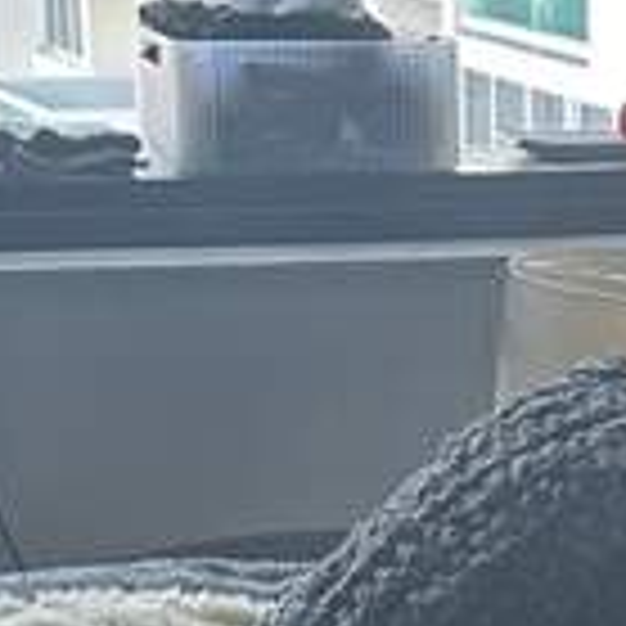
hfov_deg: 10.5
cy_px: 775
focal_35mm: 163
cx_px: 815
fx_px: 3335
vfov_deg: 10.5
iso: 160
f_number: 1.78
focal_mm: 6.86
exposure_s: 1/121
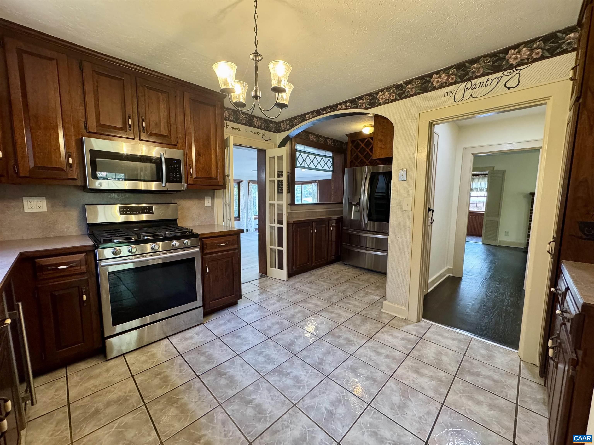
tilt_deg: -6.3
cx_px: 297
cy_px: 222
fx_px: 240
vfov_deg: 85.7
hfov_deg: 102.1
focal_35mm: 14
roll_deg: -0.4
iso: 320
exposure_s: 1/60
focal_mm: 2.22
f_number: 2.2
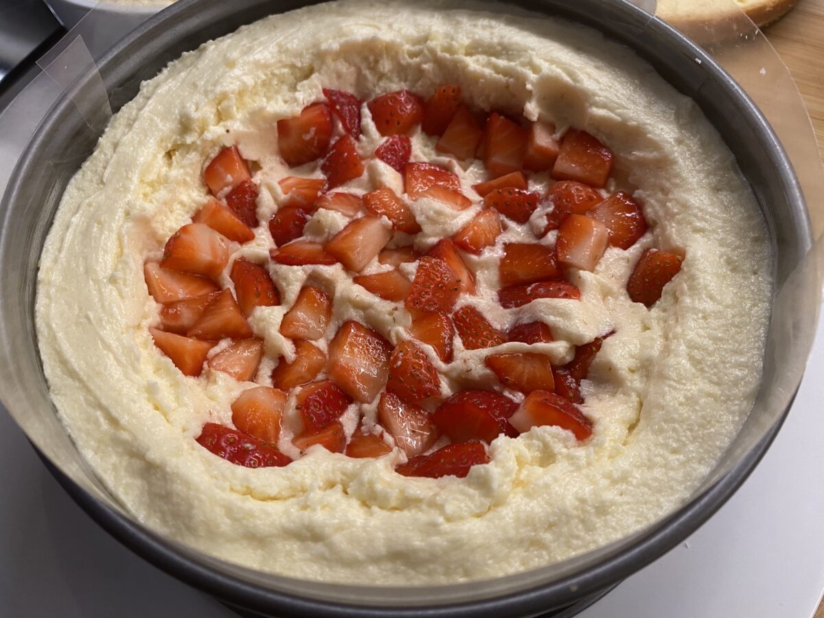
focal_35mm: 26
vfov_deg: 53.1
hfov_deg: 67.3
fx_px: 619
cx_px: 412
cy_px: 309
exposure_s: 1/50
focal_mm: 4.25
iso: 125
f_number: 1.8
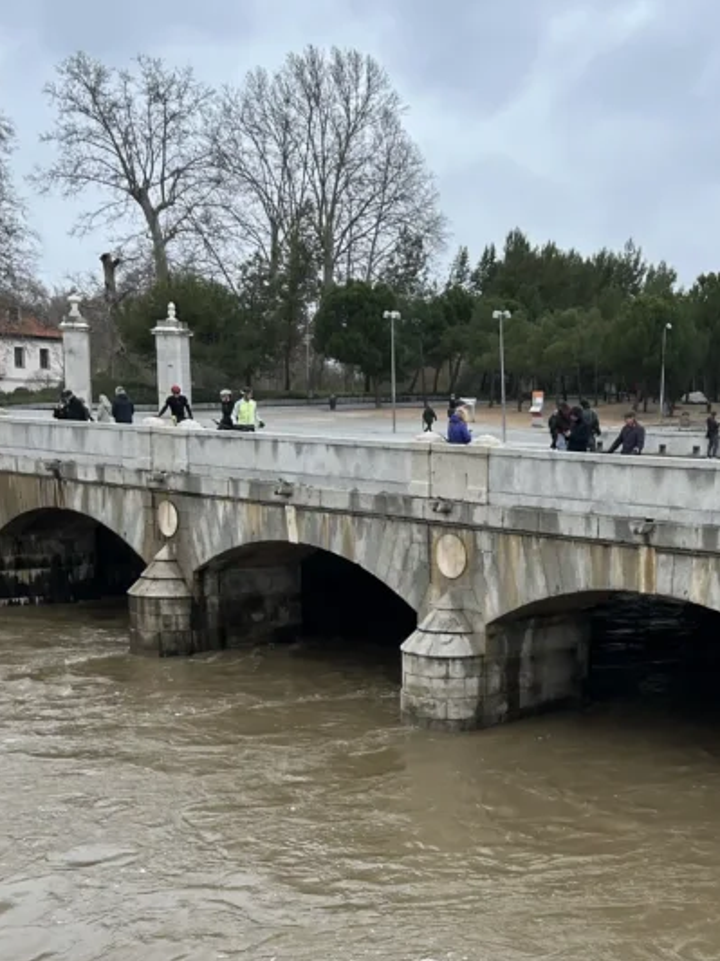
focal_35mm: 50
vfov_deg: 37.5
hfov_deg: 28.5
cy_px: 694
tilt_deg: -10.2
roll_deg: -1.7
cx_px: 570
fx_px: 1387
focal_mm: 5.7
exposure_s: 1/1779
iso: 50
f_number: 1.5
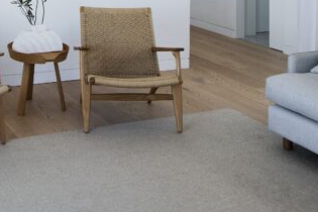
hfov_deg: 30.1
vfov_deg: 18.6
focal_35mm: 65
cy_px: -103
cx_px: 55
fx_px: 574
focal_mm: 20
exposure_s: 1/50
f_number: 10
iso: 320
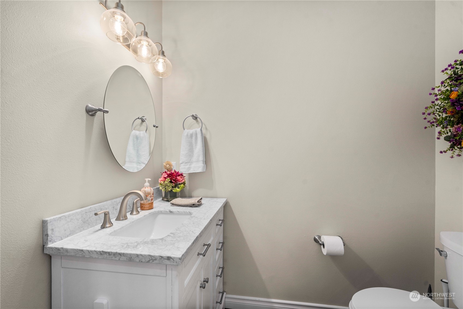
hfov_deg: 104.3
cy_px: 154
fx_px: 180
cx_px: 232
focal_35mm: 14
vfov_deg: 81.2
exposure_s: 1/13
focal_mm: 14
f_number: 7.1
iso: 1000
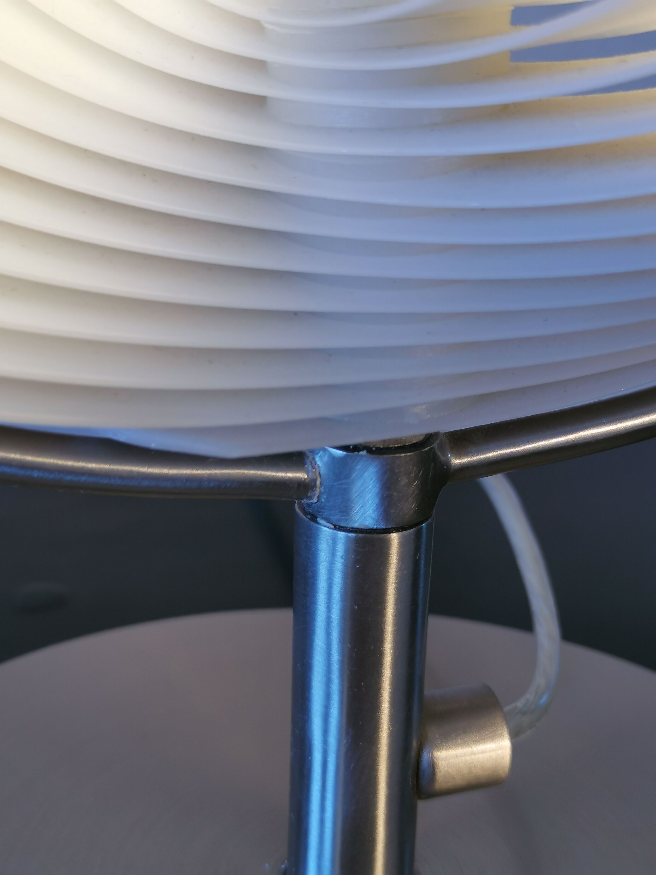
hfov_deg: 26.1
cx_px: 328
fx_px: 1415
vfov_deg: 34.3
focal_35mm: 56
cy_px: 438
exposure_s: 1/100
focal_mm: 5.58
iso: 64
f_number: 1.8
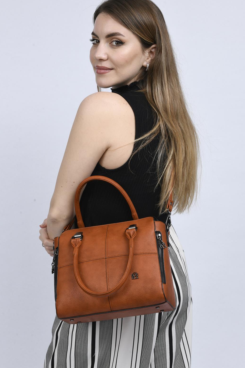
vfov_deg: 26.3
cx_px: 126
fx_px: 786
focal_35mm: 77
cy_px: 181
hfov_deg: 17.7
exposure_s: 1/160
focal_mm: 66
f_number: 13
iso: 125
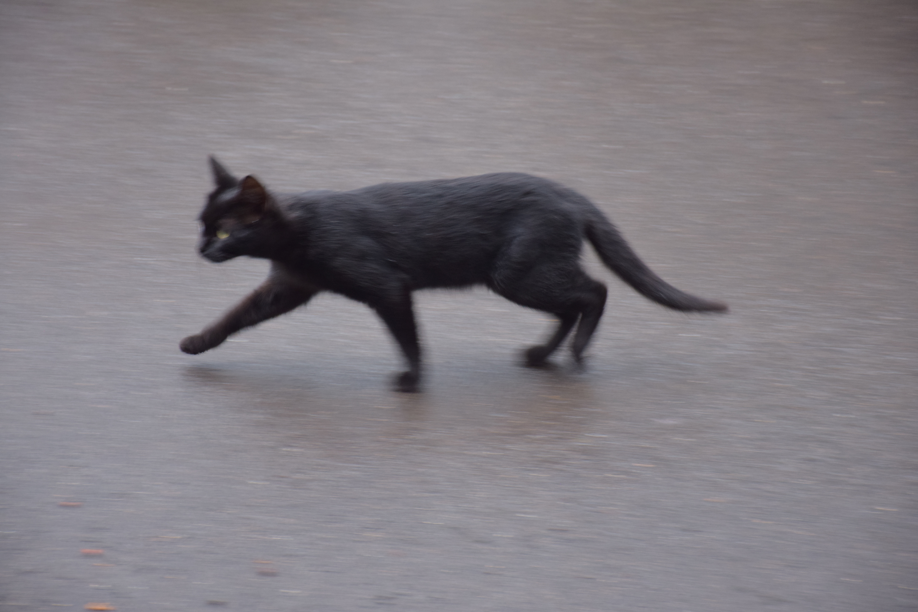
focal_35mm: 150
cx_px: 459
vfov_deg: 9.1
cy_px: 306
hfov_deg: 13.7
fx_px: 3825
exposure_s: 1/60
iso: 640
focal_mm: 100
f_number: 5.6
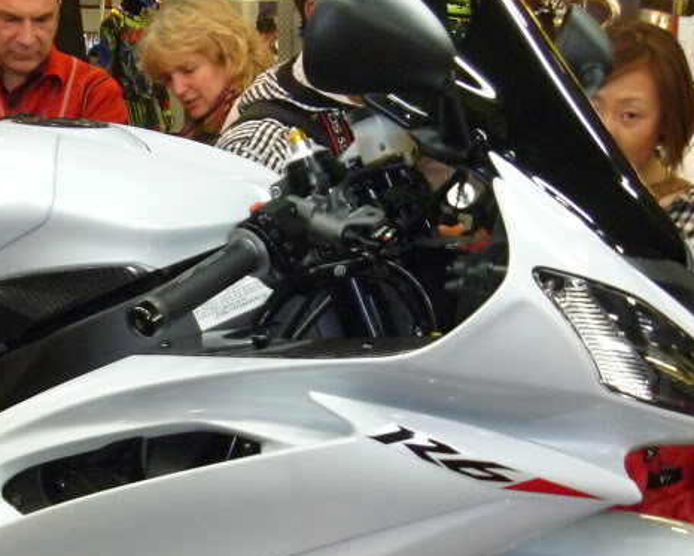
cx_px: 159
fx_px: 1541
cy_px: 480
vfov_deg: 20.1
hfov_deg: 25.0
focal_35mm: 75
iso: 400
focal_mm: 6.3
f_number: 3.5
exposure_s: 1/30
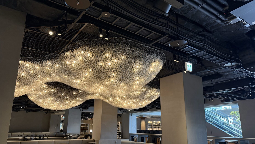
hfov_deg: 69.9
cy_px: 83
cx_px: 129
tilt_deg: +13.7
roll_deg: -0.5
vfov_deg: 42.8
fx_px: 183
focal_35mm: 27
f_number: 1.78
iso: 320
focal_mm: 6.76
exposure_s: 1/60
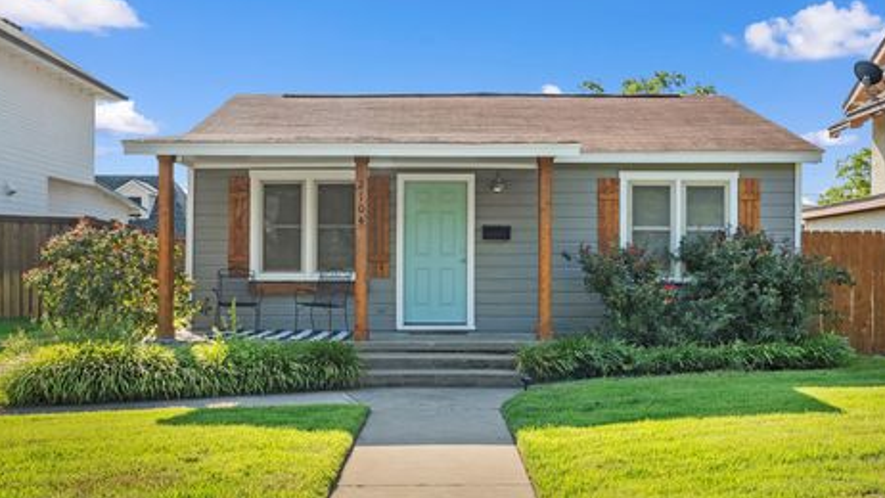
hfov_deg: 58.0
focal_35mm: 34
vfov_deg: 34.6
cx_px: 439
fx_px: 798
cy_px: 267
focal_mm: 20
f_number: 10
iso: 320
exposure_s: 1/400
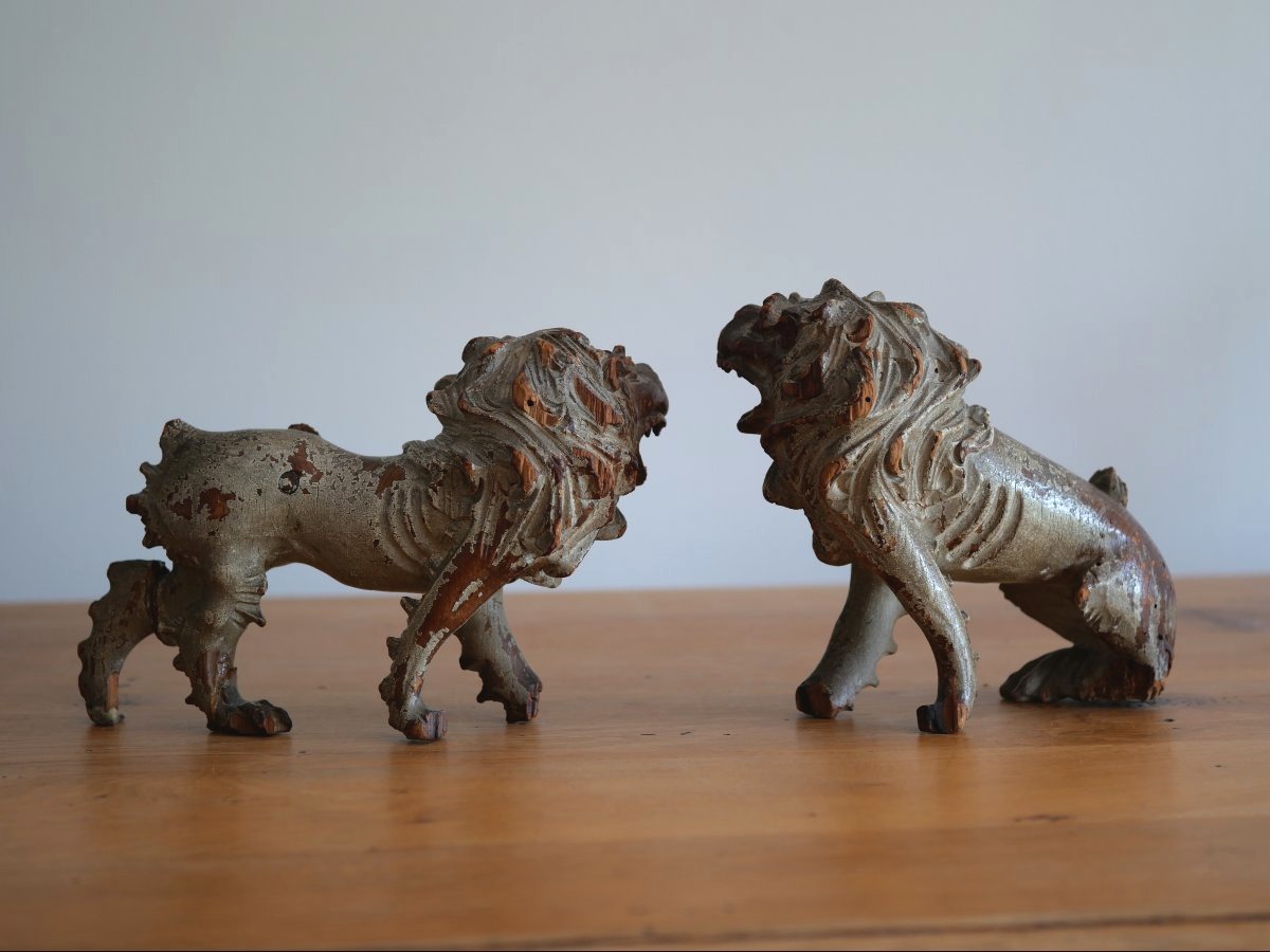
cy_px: 476
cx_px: 635
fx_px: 2201
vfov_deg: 24.4
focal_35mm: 60
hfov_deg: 32.2
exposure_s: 1/60
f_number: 2.8
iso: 250
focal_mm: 30
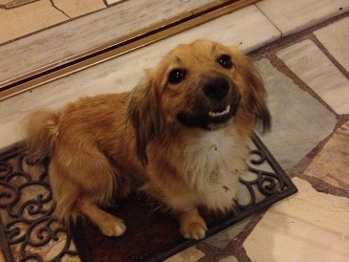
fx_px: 474
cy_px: 160
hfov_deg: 40.4
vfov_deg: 30.8
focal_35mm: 47
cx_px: 185
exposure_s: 1/15
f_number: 2.4
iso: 800
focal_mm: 4.28
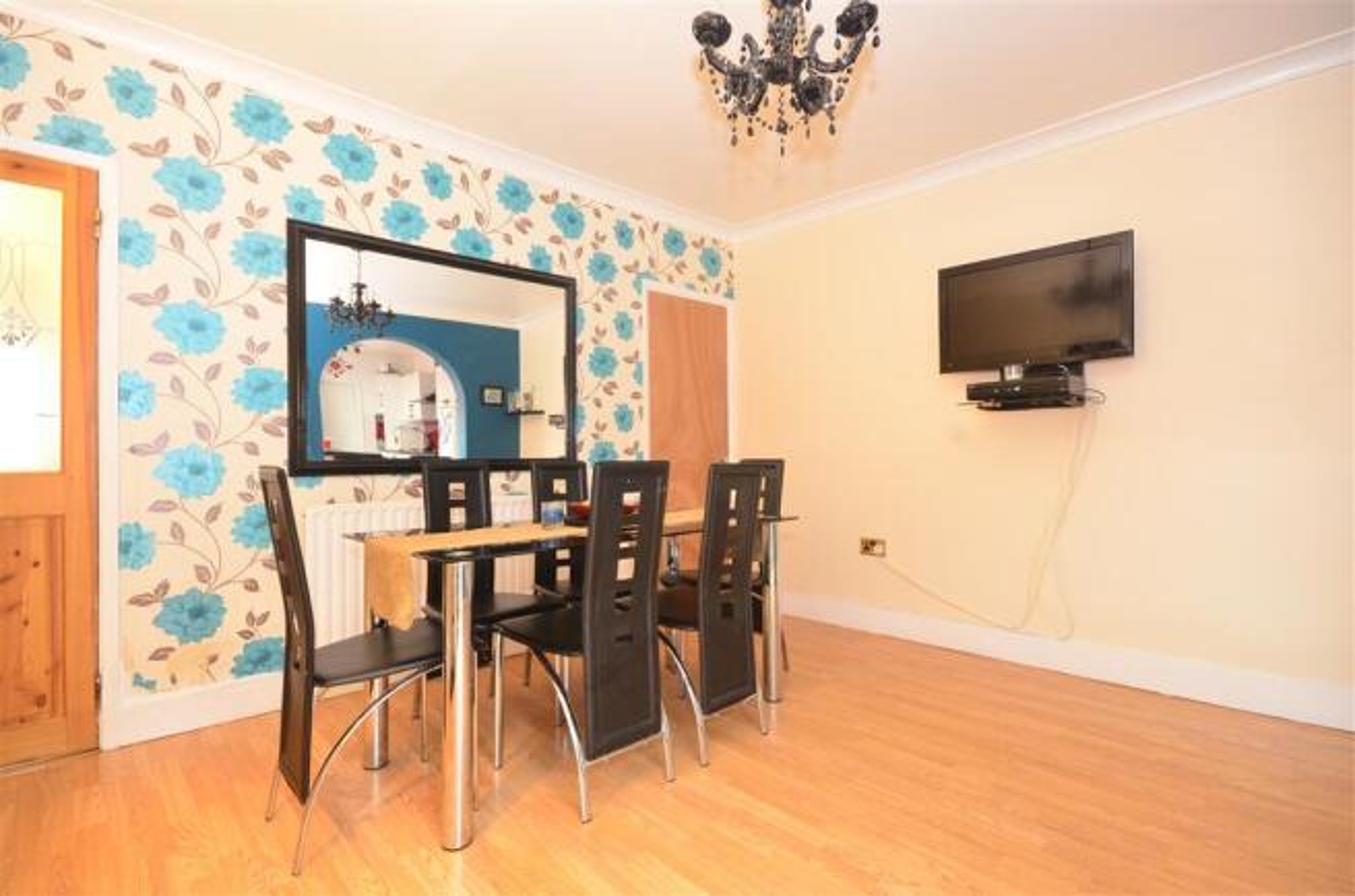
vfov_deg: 69.4
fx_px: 648
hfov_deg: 92.6
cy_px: 448
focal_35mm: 17
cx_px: 678
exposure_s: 1/1.3
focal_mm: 11.5
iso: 640
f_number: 7.1
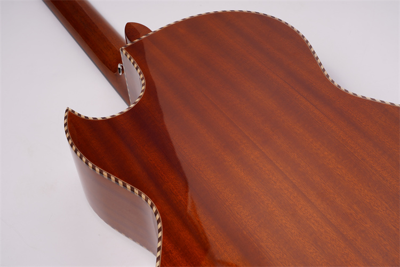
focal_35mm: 61
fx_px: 678
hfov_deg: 32.9
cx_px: 200
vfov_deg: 22.3
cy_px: 134
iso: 100
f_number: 18
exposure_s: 1/125
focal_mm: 61
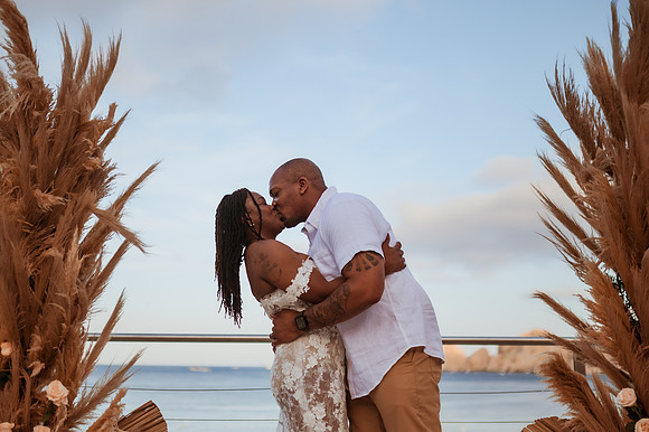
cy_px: 222
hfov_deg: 44.6
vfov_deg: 30.6
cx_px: 289
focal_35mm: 44
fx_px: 789
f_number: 1.6
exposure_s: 1/8000
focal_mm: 35
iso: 250
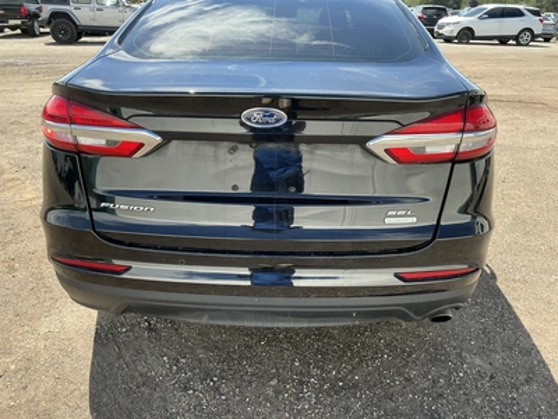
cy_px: 210
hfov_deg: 63.4
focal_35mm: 28
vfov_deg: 49.7
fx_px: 451
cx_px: 279
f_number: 1.8
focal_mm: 3
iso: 25
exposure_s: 1/367
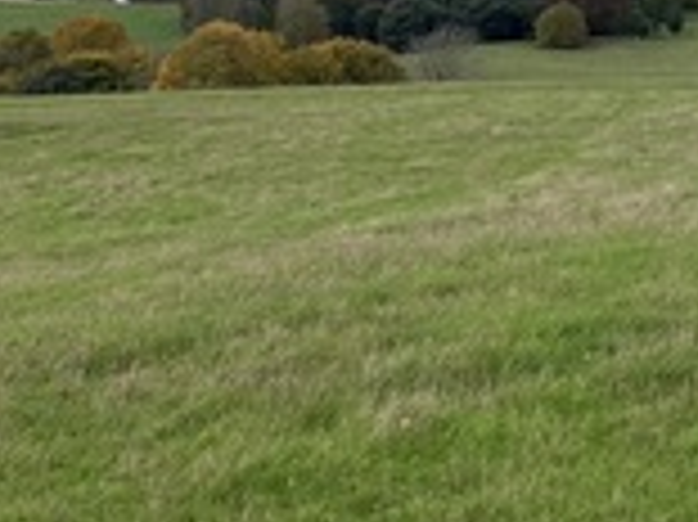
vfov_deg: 16.5
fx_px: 1692
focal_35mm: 84
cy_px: -182
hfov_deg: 23.2
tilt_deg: +0.7
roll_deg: +0.7
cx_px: 243
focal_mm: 5.1
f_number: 1.6
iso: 50
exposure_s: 1/1776
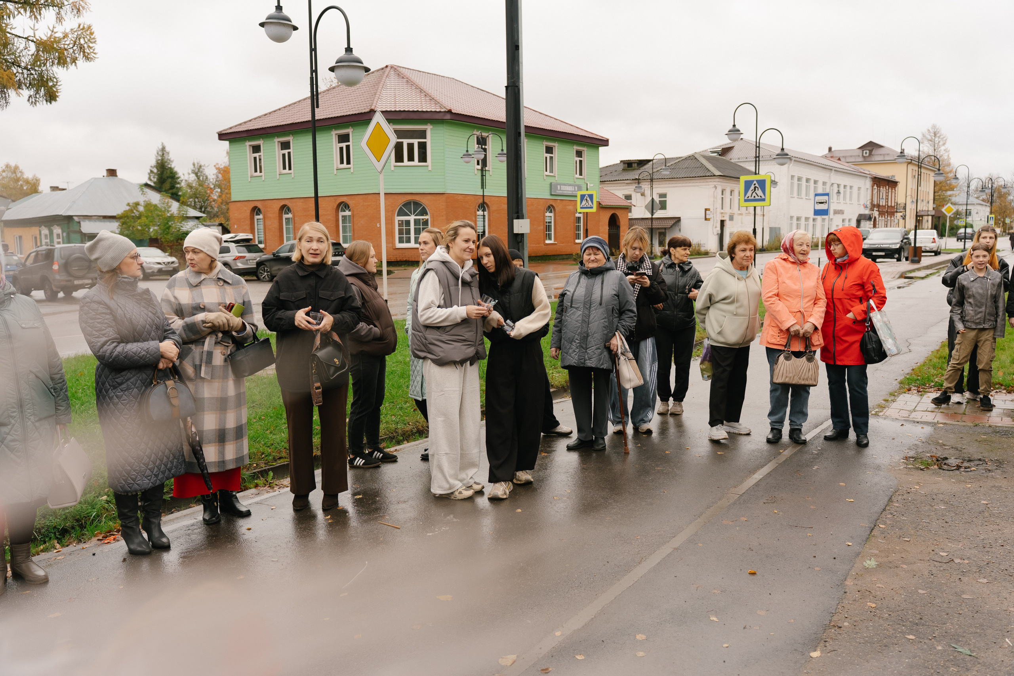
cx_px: 507
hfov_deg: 65.5
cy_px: 338
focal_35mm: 28
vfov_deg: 46.4
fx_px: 789
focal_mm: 28
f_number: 2.8
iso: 320
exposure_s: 1/160
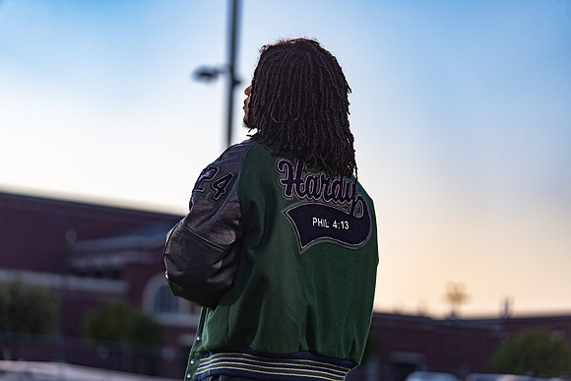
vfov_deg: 13.8
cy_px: 190
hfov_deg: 20.6
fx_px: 1571
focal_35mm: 99
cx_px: 286
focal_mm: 99
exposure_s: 1/320
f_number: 2.8
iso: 1000
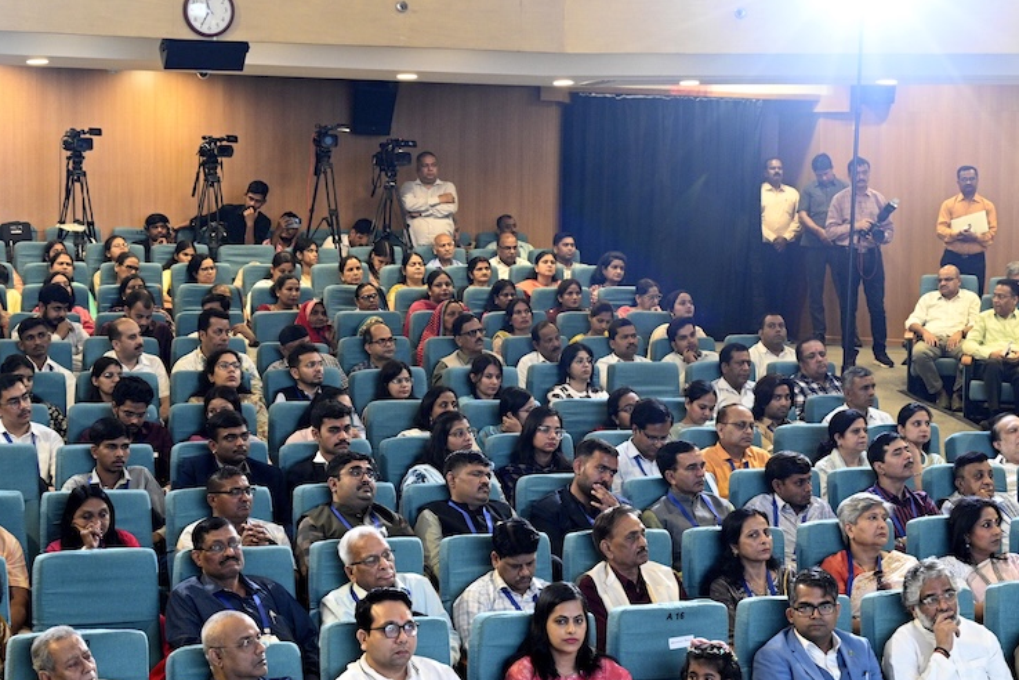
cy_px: 495
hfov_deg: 26.0
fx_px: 2208
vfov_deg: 17.4
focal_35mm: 78
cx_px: 478
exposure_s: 1/40
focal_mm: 48
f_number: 5.6
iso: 2000
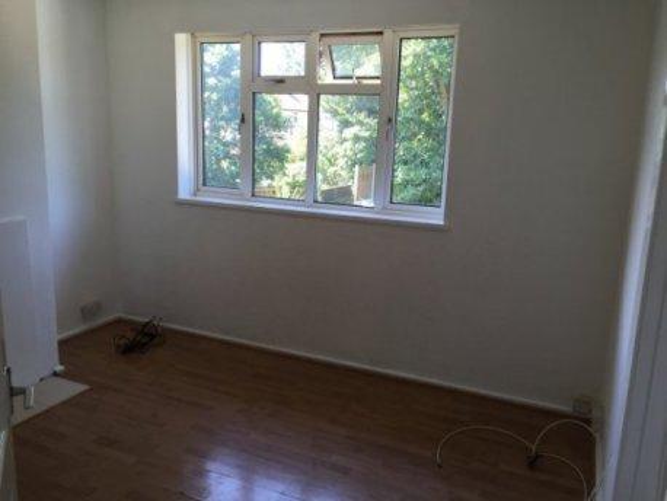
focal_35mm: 29
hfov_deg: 61.6
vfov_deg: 48.3
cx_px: 334
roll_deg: -2.3
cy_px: 250
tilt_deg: -12.5
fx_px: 559
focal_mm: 4.15
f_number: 2.2
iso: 32
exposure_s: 1/50
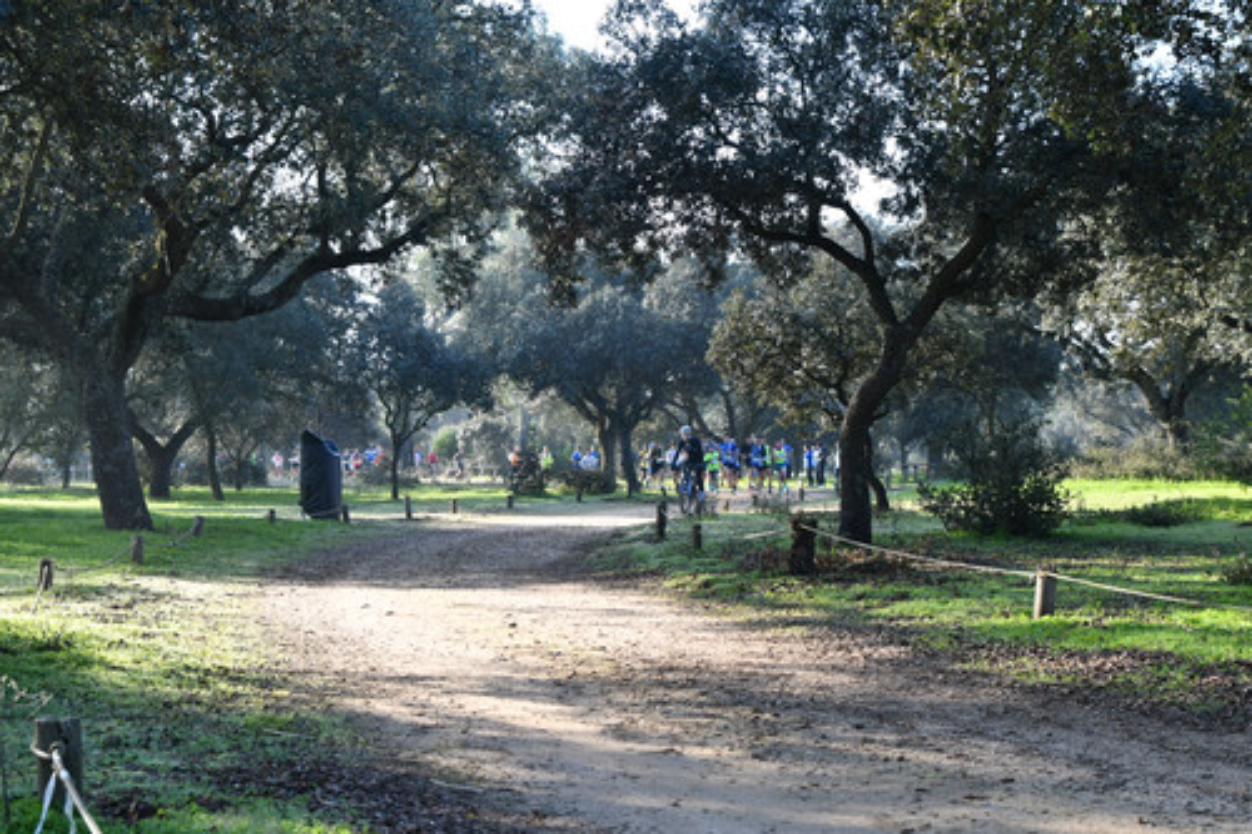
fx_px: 1669
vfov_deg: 28.1
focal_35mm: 48
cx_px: 626
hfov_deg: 41.1
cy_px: 417
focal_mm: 32
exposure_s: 1/1000
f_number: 4
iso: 560
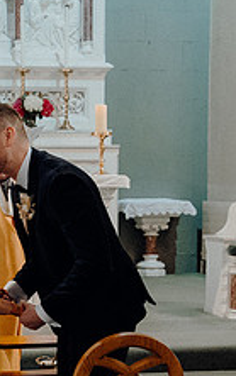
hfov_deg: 13.4
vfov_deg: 21.3
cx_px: -2
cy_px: 318
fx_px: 987
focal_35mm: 96
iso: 3200
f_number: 3.5
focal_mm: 24
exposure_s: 1/160
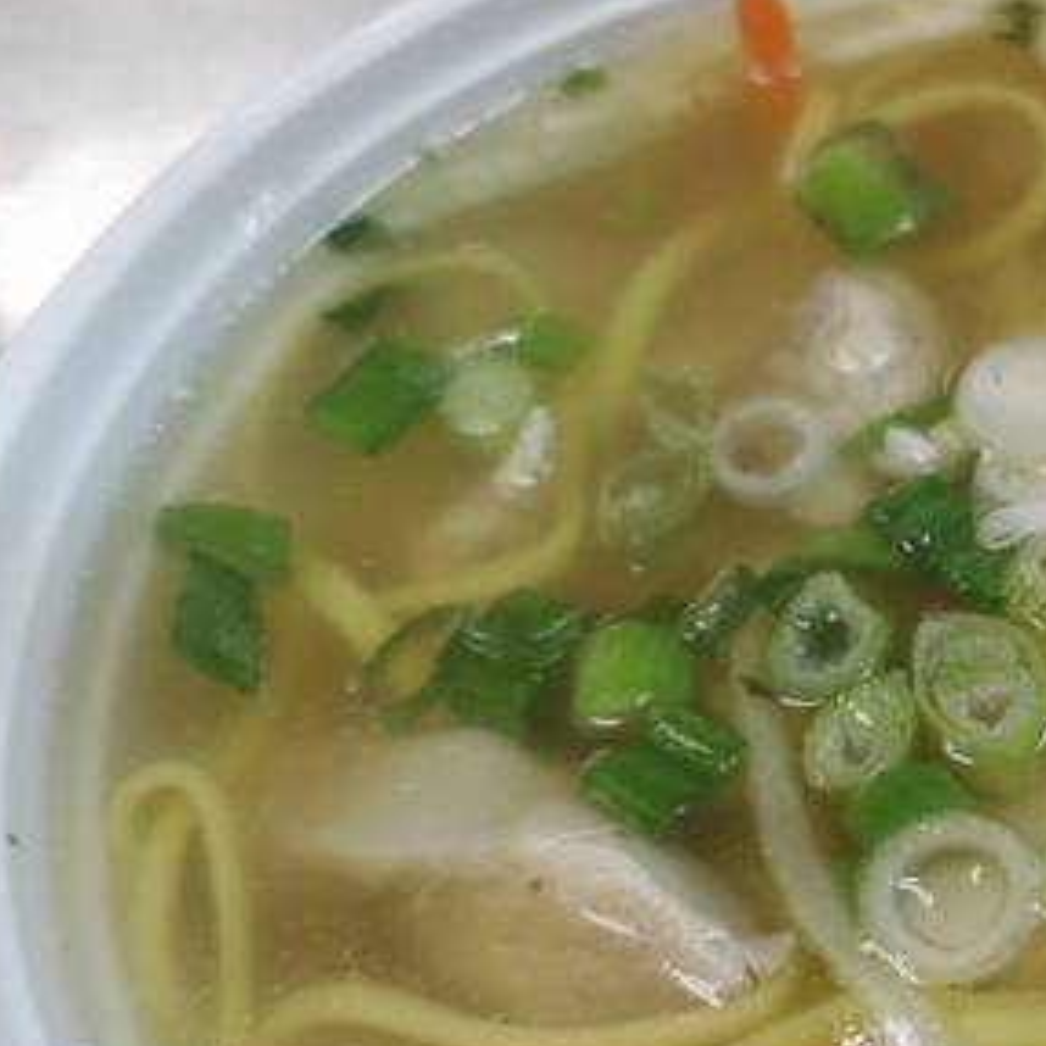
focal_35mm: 49
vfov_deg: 34.2
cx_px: 1024
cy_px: 731
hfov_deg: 32.2
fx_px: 1675
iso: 125
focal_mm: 5.56
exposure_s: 1/50
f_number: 1.6
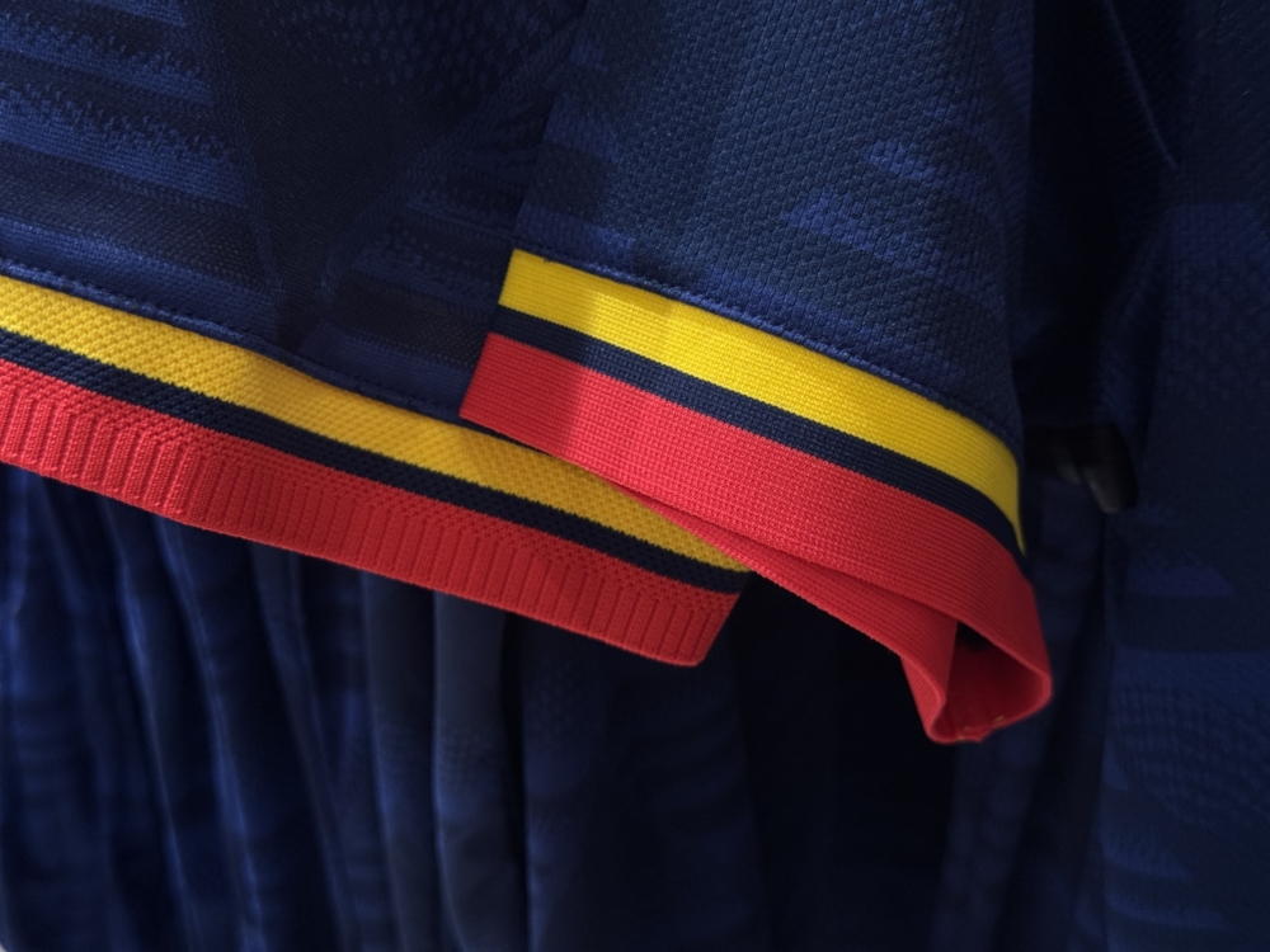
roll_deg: +2.7
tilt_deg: -27.9
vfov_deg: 30.3
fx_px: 1761
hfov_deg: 39.7
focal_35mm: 48
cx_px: 635
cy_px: 476
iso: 200
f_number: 1.78
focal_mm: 6.76
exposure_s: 1/33
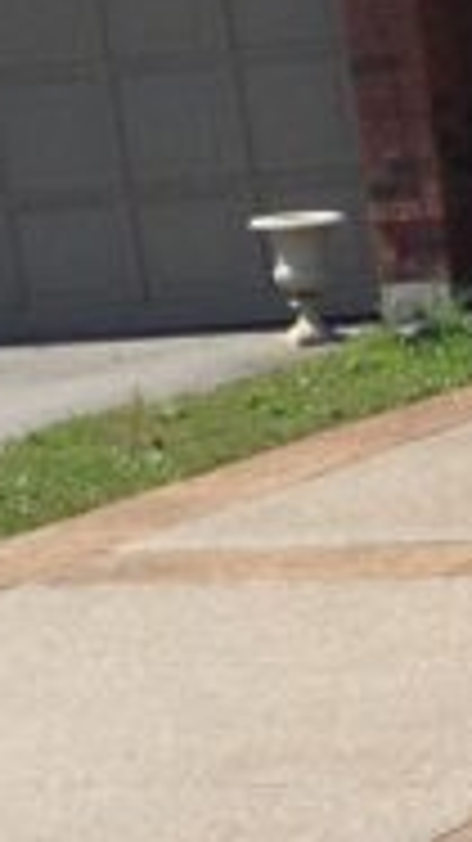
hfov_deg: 6.7
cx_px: 886
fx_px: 3944
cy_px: 885
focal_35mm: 177
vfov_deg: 12.0
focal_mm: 4.28
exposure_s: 1/1905
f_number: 2.4
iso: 50
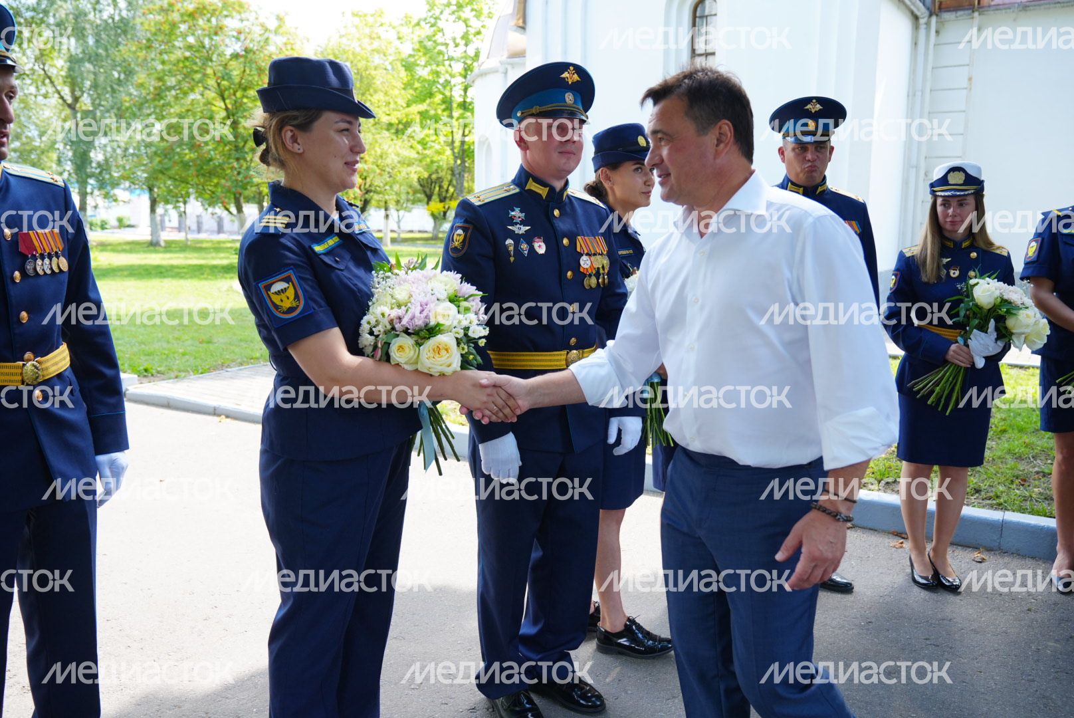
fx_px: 866
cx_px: 537
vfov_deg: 45.0
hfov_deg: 63.6
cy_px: 359
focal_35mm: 29
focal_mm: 29
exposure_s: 1/500
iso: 640
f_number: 4
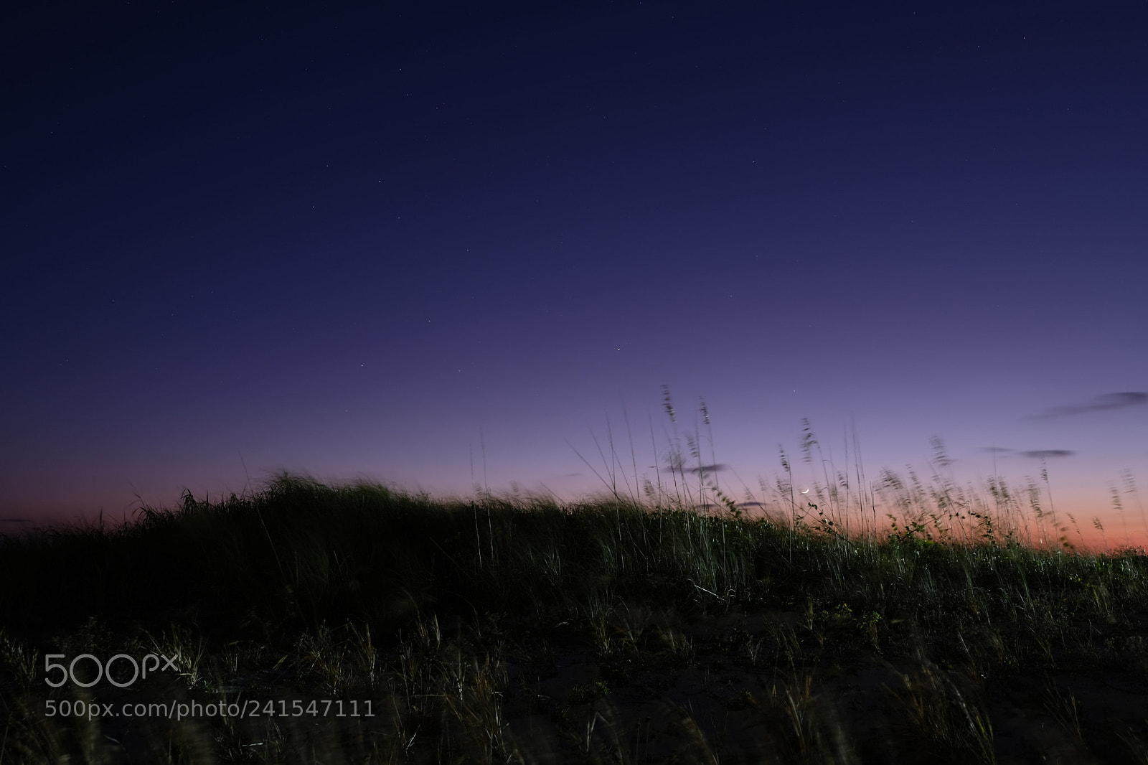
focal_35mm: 29
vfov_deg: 44.9
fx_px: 925
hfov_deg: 63.7
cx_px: 574
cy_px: 382
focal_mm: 19.6
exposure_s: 10
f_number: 3.2
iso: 125
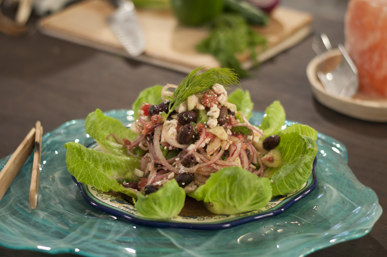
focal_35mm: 75
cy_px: 128
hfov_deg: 27.0
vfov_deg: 18.1
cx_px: 194
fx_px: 805
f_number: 1.8
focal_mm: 50
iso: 200
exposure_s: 1/60
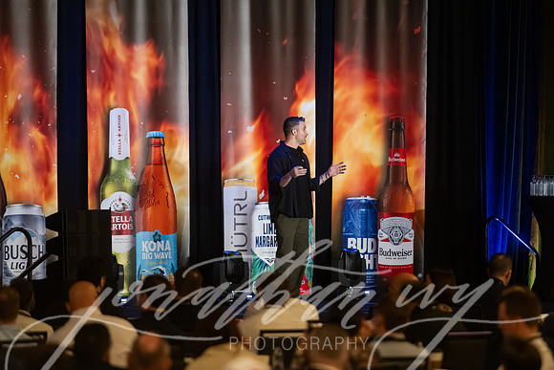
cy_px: 185
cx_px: 277
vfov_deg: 6.9
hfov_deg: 10.3
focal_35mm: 201
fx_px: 3088
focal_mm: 200
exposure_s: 1/320
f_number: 2.8
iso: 8000
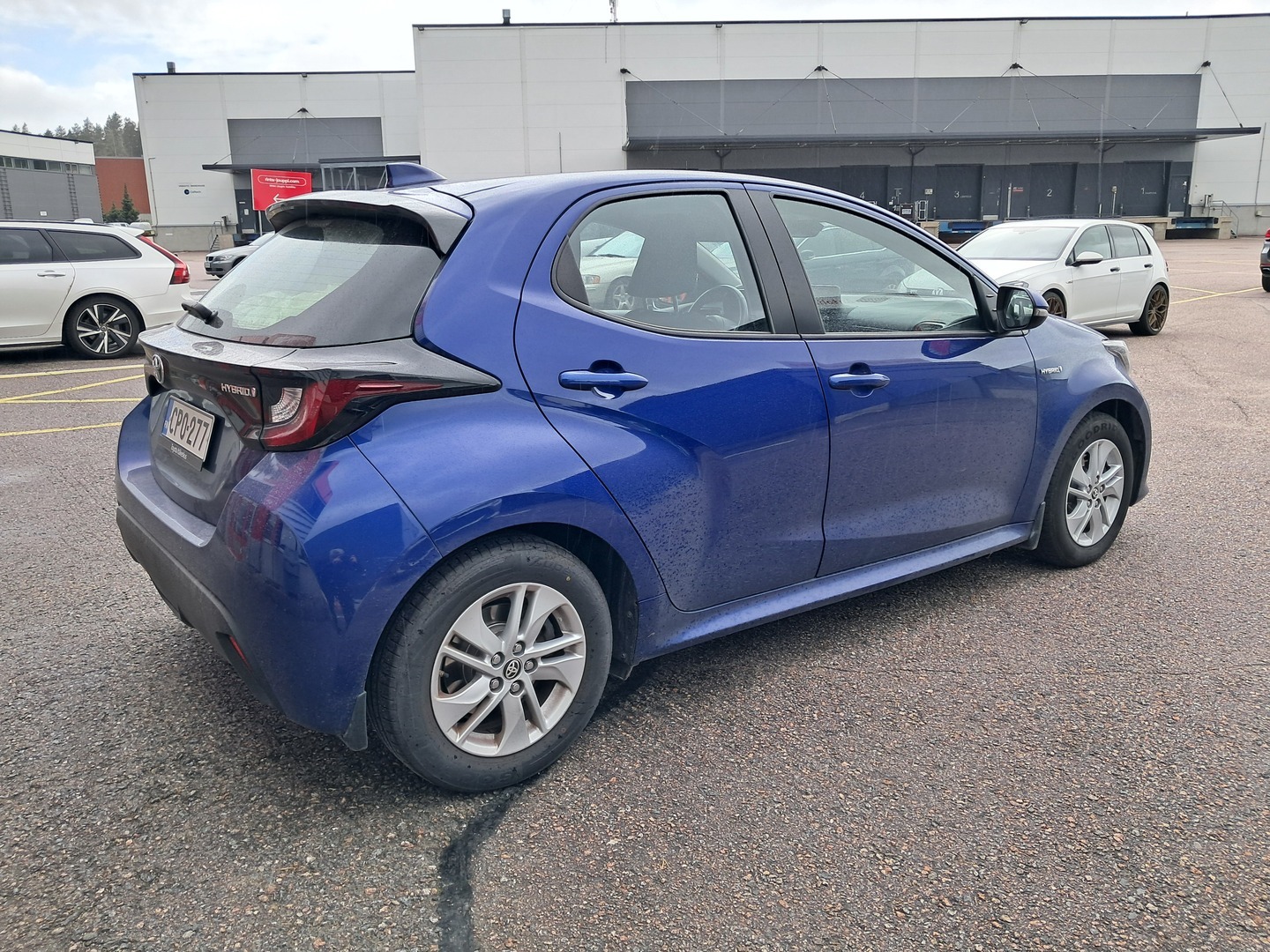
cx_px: 635
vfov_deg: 51.4
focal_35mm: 27
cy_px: 476
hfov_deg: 65.3
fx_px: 991
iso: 50
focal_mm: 4
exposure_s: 1/120
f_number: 1.8
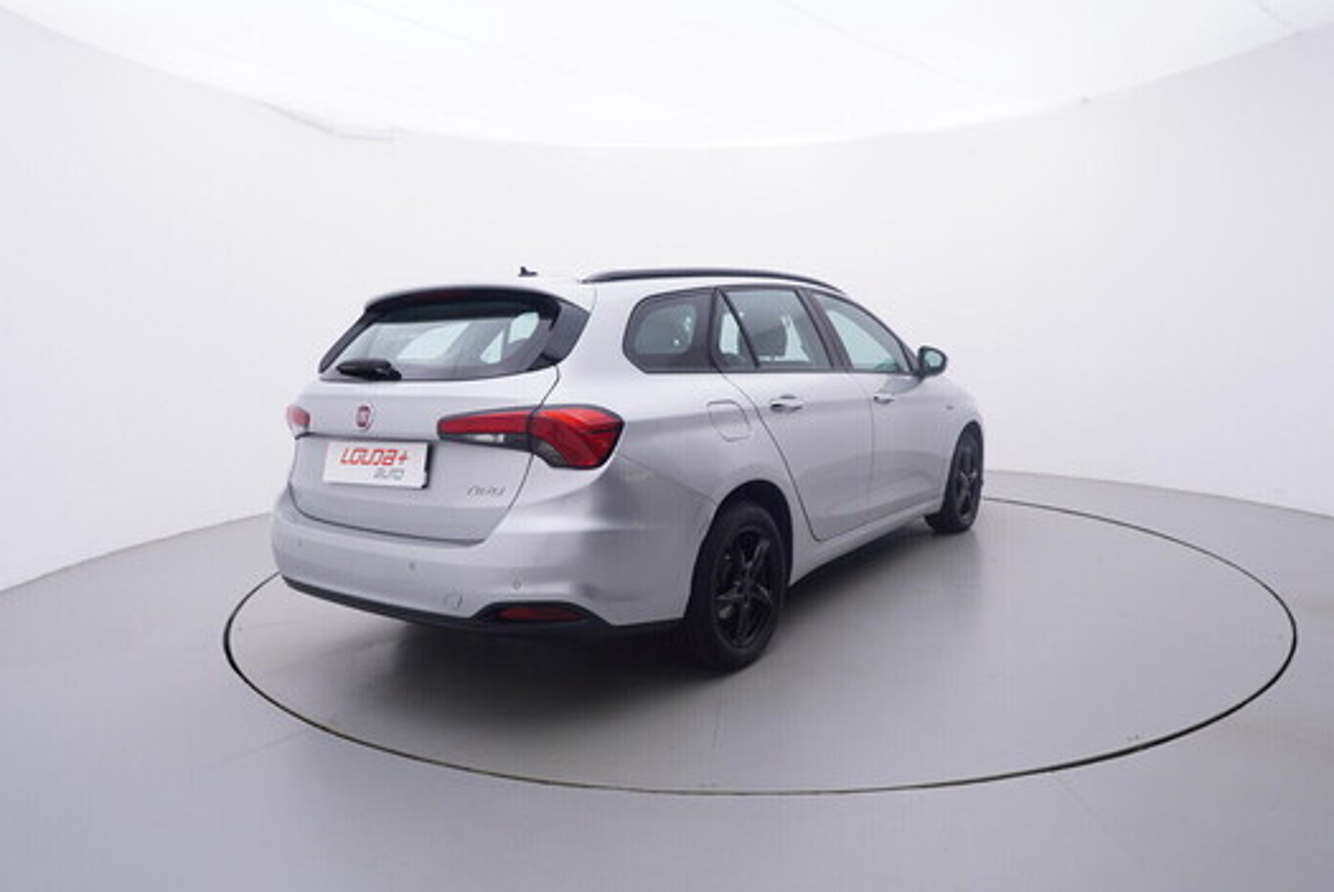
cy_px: 443
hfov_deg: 74.8
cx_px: 677
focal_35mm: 24
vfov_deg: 54.2
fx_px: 872
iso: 200
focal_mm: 15
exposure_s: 1/80
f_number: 5
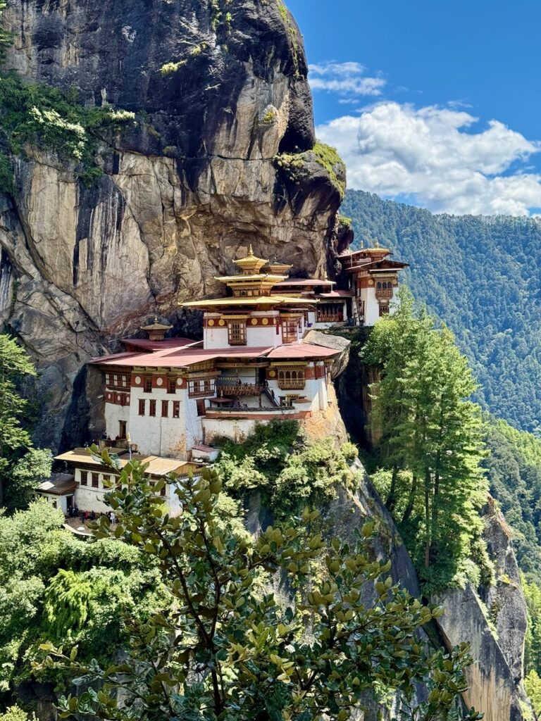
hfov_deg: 30.3
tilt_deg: -2.8
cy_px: 360
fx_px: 1000
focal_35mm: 48
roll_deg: +1.5
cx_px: 270
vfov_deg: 39.7
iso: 100
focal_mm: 6.76
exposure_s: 1/1575
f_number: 1.78
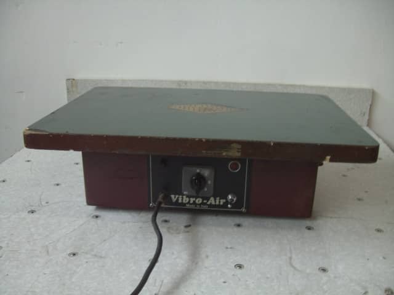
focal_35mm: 38
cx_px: 197
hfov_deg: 49.0
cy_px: 148
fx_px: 433
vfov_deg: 37.7
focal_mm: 6.2
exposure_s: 1/80
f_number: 2.7
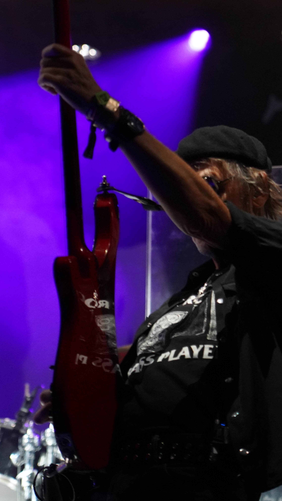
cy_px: 250
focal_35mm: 166
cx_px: 215
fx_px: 2207
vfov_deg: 13.0
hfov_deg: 7.3
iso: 6400
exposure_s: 1/160
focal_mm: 105
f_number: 4
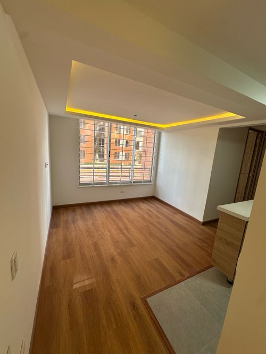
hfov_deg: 85.7
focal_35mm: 14
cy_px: 177
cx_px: 133
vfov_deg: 102.1
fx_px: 143
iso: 64
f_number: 2.2
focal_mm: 2.22
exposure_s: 1/120
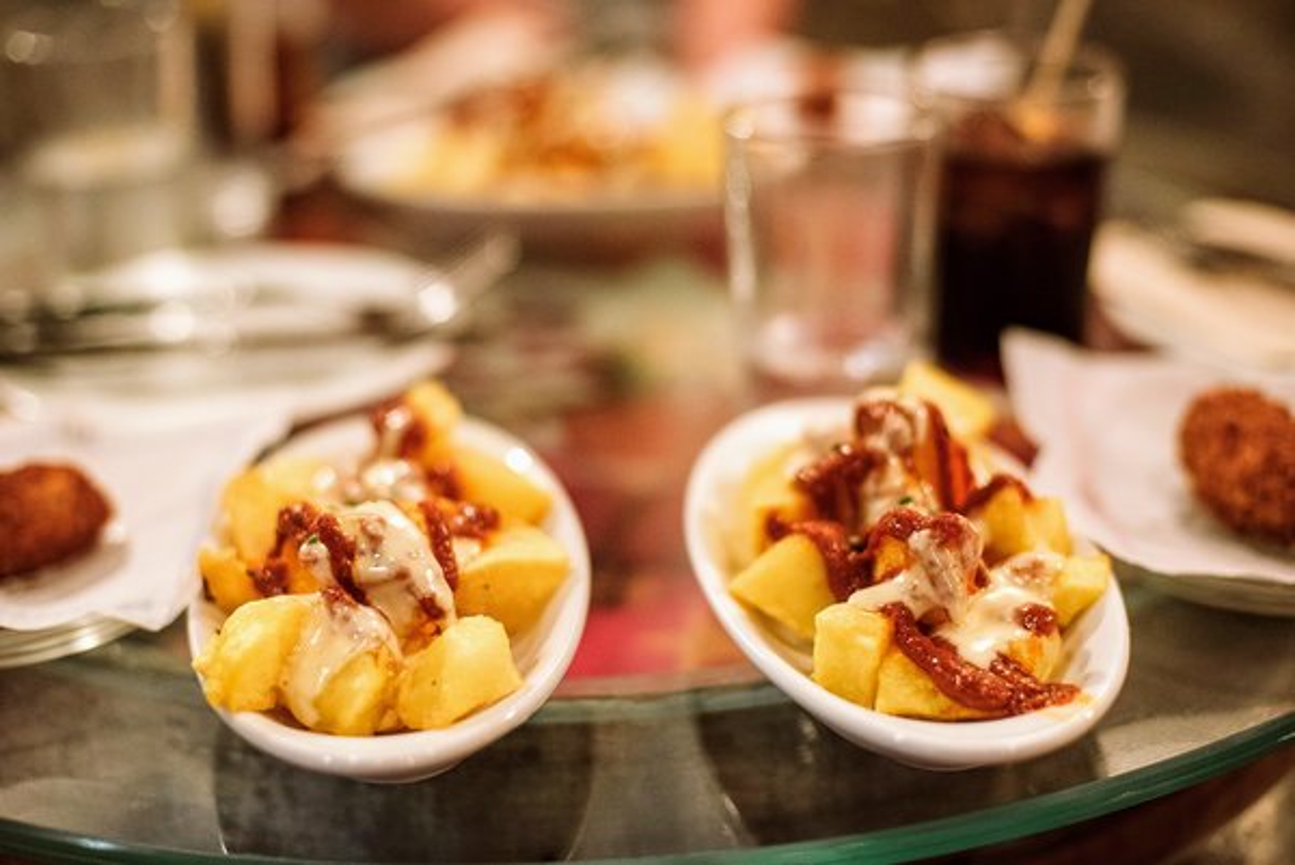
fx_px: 1800
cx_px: 648
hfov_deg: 39.6
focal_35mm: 50
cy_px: 432
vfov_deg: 27.0
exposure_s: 1/250
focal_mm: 50
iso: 3200
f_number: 2.5
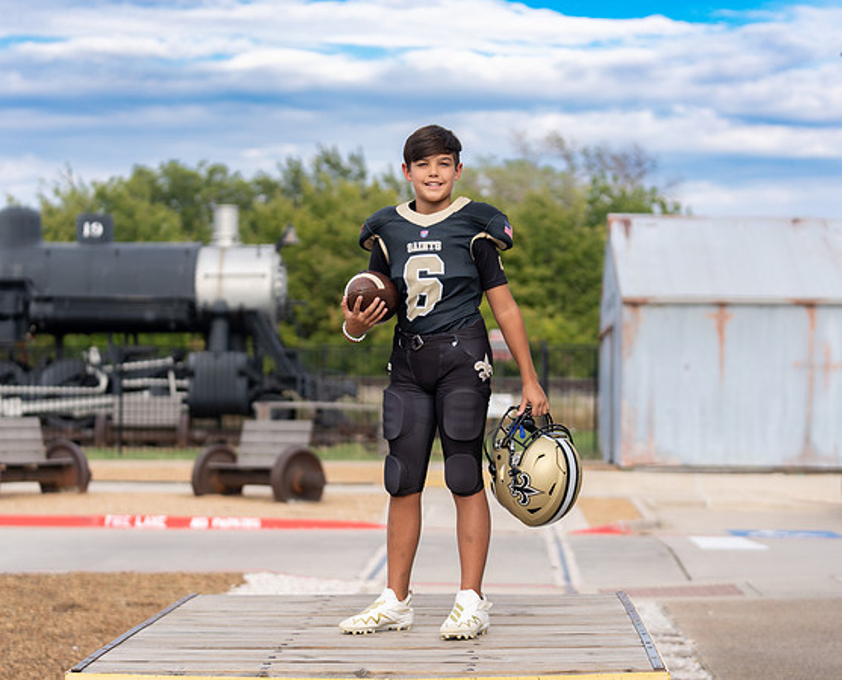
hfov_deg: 22.6
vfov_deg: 18.3
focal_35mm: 84
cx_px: 445
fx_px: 2110
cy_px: 339
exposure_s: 1/640
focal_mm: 70
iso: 100
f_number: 2.8
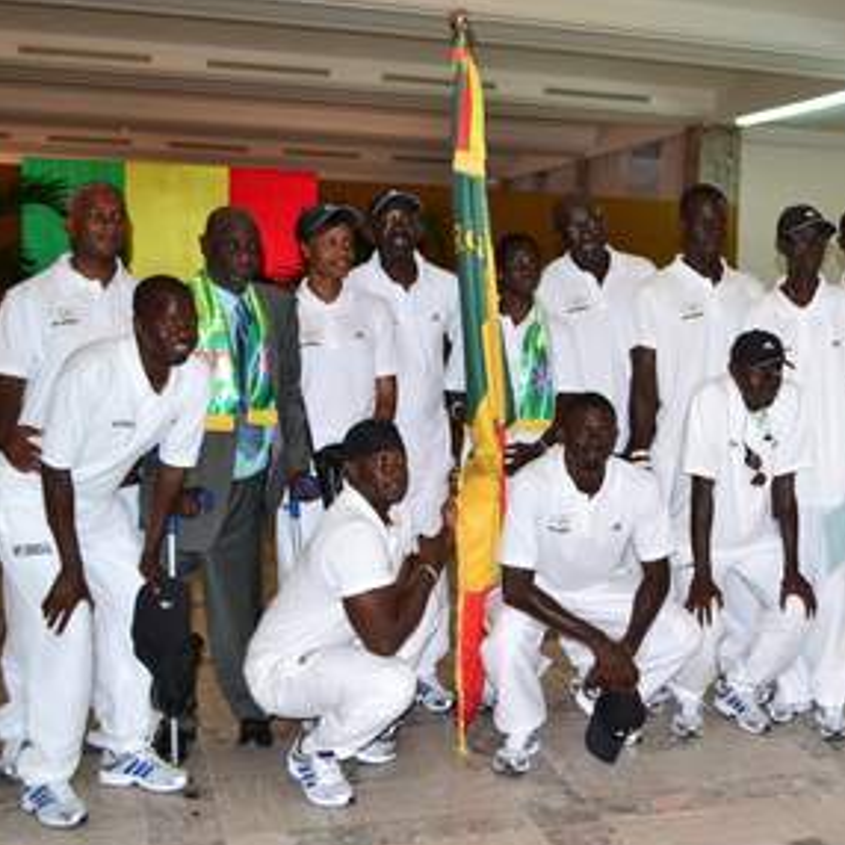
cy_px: 420
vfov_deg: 36.1
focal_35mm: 47
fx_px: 1298
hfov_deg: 35.1
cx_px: 656
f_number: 5
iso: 800
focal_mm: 22
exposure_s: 1/60
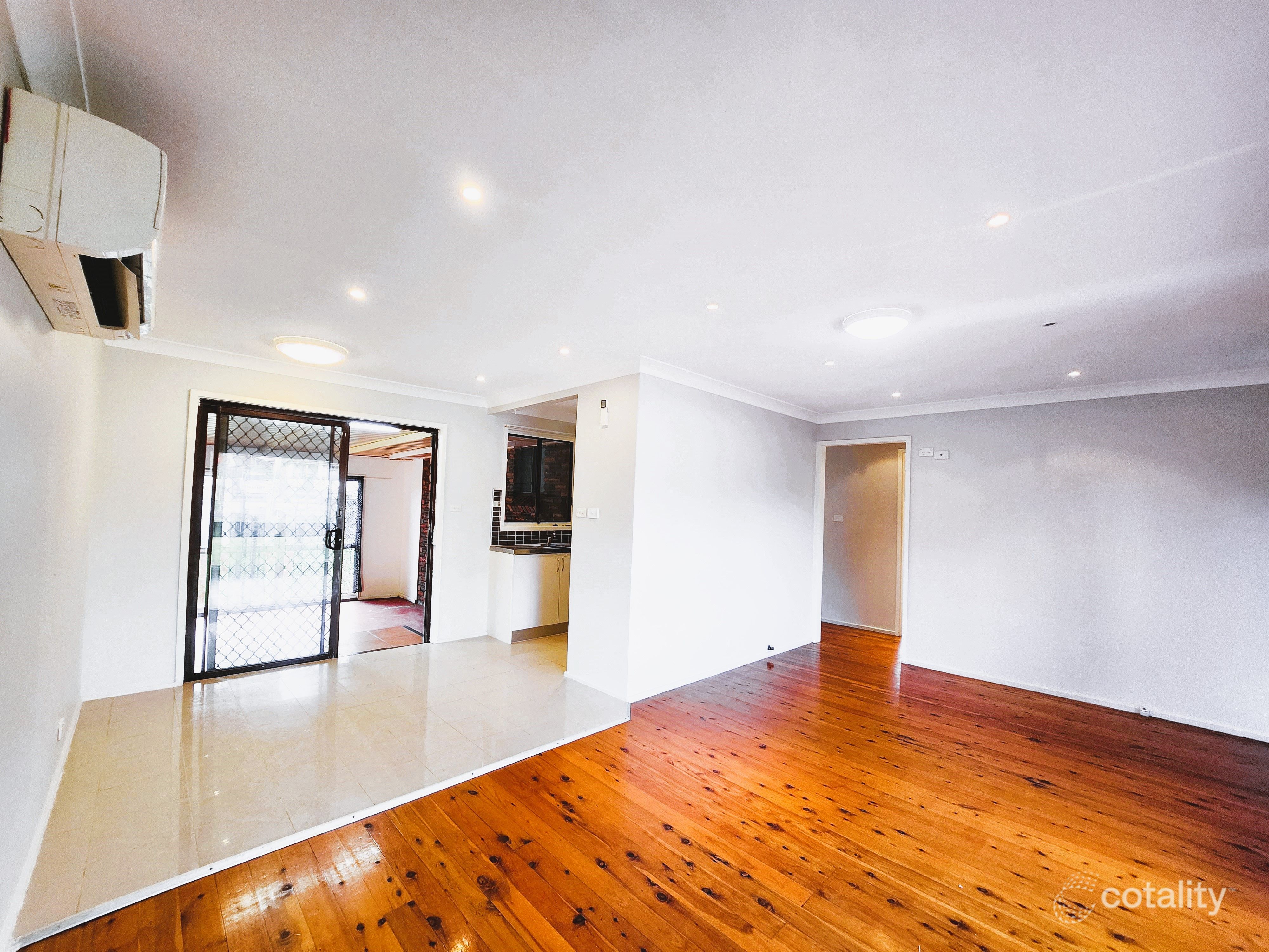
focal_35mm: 13
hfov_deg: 106.2
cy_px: 476
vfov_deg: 89.9
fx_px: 477
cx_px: 634
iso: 80
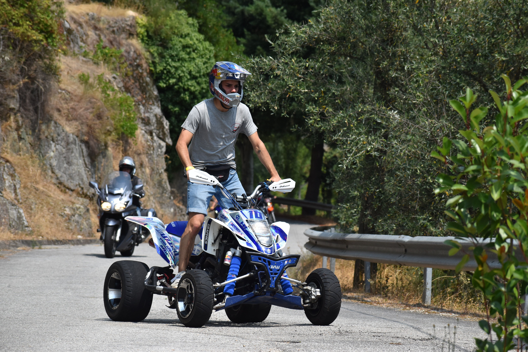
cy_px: 176
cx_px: 264
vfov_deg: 7.6
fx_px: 2640
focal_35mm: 180
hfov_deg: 11.4
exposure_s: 1/1600
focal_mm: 120
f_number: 7.1
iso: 400
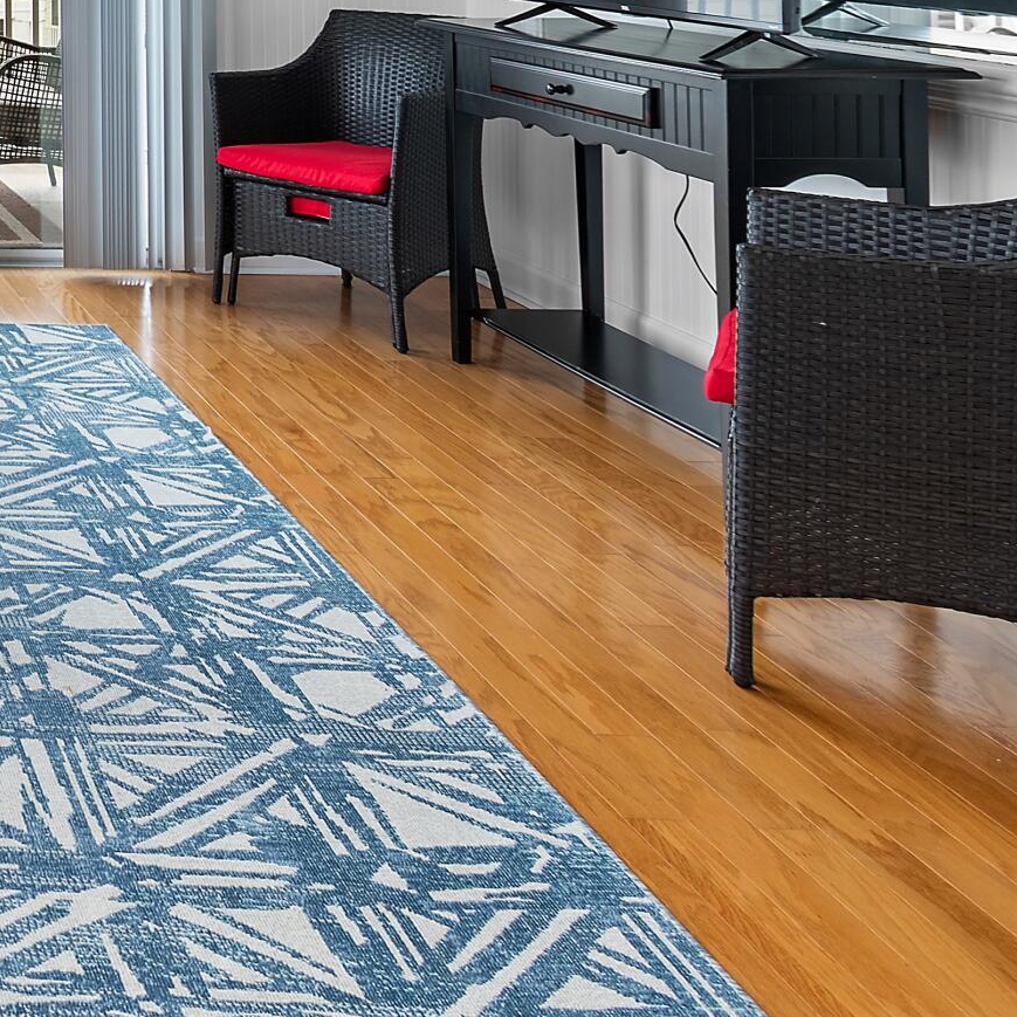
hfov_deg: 27.9
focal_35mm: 44
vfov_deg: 33.1
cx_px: -456
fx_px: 1463
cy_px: -124
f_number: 8
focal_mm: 10
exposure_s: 1/8
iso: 100
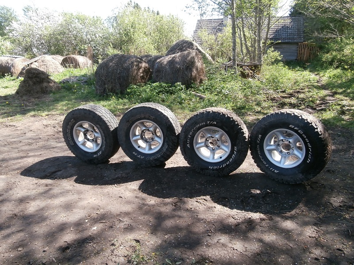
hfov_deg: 71.6
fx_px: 245
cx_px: 177
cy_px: 132
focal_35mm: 24
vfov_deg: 56.8
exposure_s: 1/200
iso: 100
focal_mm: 4.2
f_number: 3
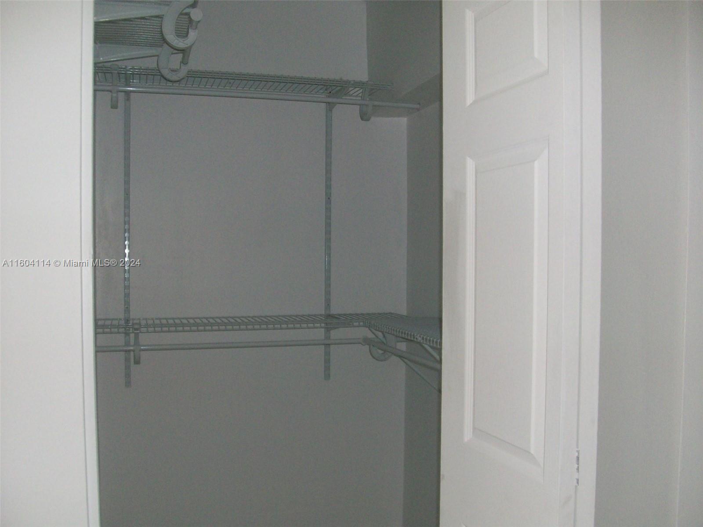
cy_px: 264
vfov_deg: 41.8
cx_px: 352
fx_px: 690
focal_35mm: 34
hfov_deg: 54.0
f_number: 2.8
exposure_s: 1/60
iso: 160
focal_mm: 5.7
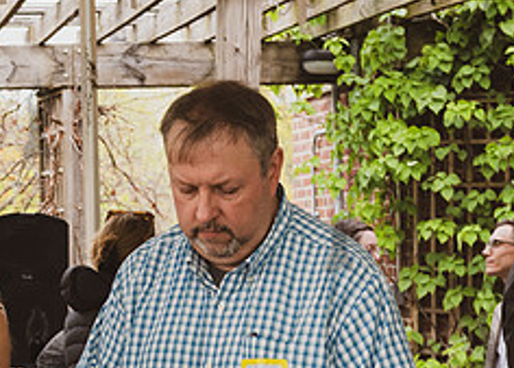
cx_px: 15
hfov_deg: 16.6
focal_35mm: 118
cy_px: 378
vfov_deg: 12.0
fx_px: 1724
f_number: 4.5
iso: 1000
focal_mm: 42
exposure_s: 1/200
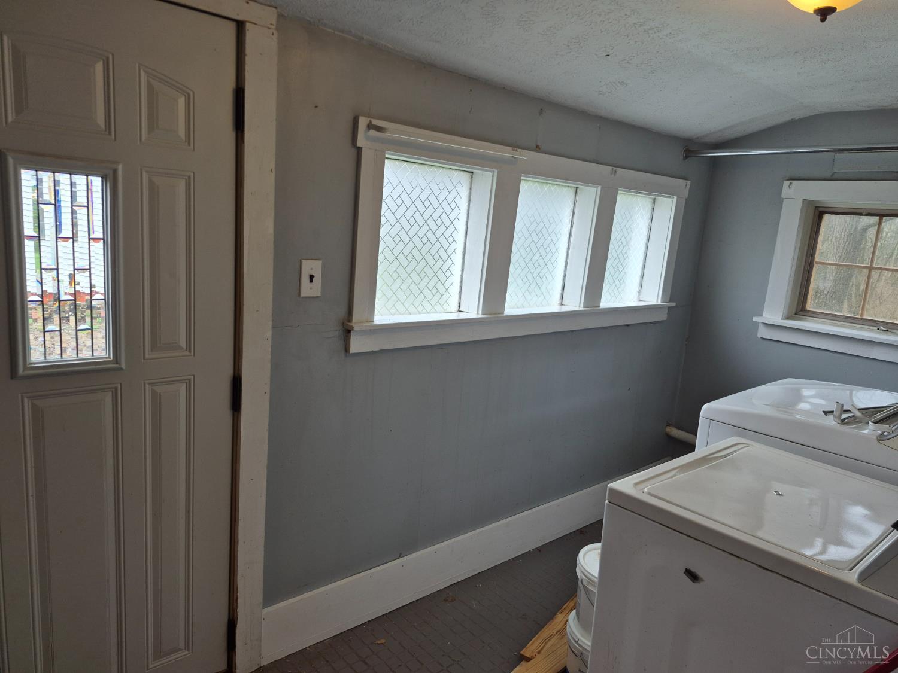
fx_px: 597
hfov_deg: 73.9
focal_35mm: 23
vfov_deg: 58.9
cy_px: 336
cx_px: 449
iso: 64
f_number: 1.8
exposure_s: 1/120
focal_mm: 5.4
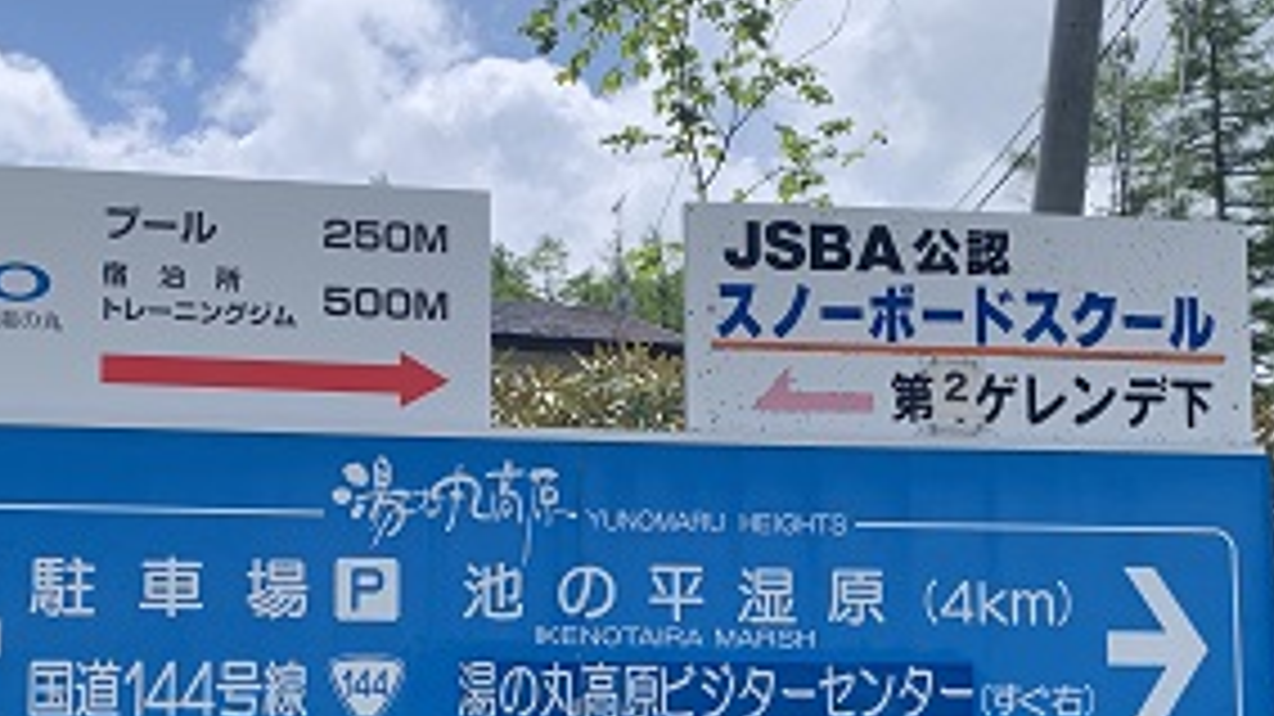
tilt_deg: +5.3
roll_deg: +1.1
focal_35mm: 54
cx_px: 603
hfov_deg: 38.5
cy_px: 646
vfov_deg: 21.7
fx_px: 1824
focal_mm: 4.25
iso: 25
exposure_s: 1/2257
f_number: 1.8
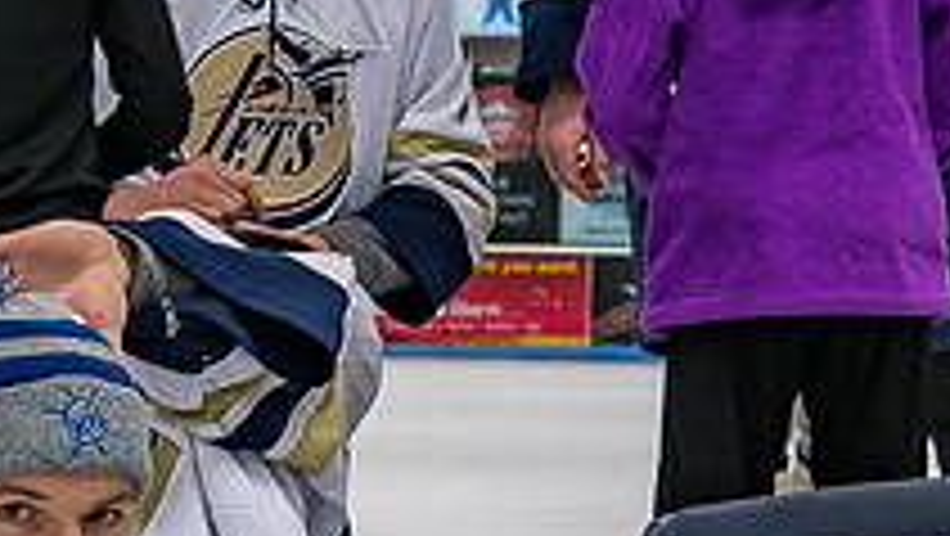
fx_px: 3983
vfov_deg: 7.6
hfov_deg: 13.5
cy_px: 761
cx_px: 755
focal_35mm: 158
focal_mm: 28
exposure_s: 1/250
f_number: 4
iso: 360
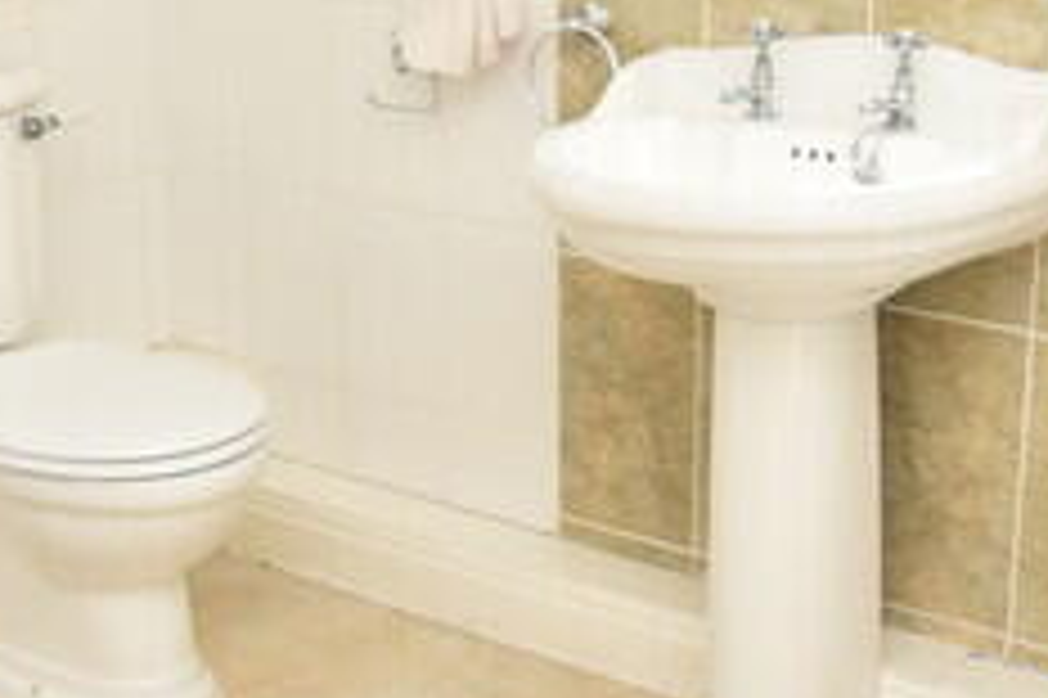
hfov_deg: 30.4
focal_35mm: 66
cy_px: 344
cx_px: 391
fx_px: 1920
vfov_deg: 20.6
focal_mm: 10
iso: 280
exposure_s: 1/200
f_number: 5
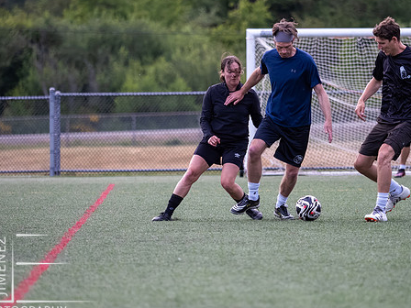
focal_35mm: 388
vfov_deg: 3.8
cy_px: 134
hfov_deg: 5.1
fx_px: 4607
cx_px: 231
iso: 2000
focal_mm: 150
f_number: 2.8
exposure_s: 1/1000
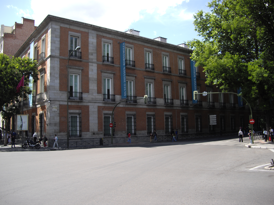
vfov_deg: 37.7
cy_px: 102
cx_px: 137
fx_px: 301
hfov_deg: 49.0
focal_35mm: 38
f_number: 2.8
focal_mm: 7.9
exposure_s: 1/400
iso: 50
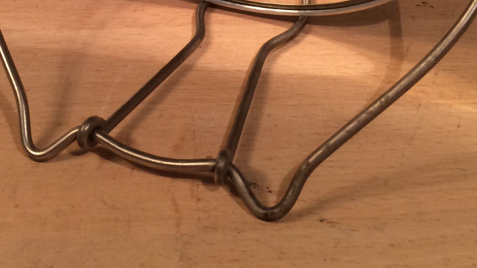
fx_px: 873
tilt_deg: -21.6
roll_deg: +1.6
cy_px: -156
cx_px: 203
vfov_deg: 15.8
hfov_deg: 30.5
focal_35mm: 69
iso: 40
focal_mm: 4.15
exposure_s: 1/33
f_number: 2.2
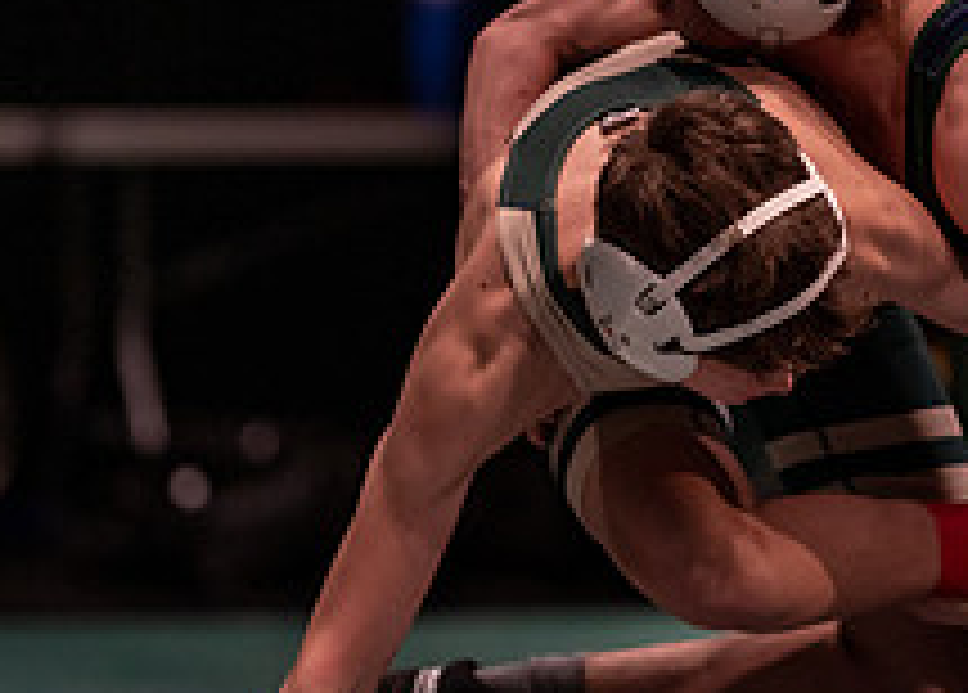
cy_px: 288
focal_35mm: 381
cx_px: 684
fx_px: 10484
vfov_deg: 3.8
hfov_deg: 5.3
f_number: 1.8
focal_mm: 135
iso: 2000
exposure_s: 1/800
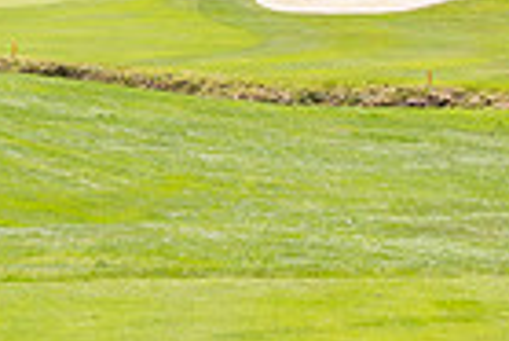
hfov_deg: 5.4
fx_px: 5308
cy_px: -343
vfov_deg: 3.6
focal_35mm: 375
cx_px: -220
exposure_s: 1/800
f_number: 6.3
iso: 320
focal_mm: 90
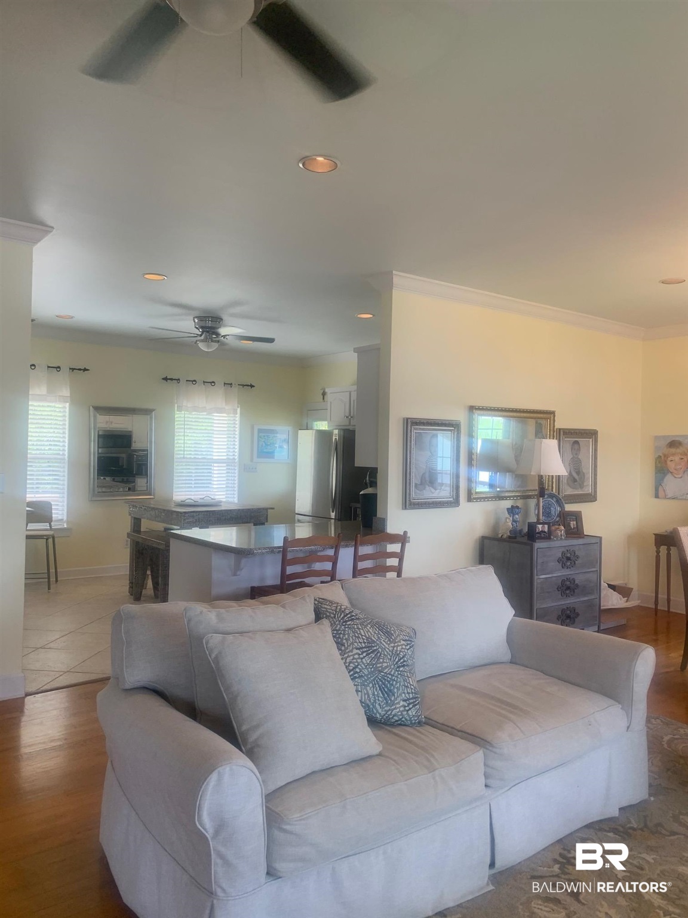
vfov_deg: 67.3
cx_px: 344
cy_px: 459
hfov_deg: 53.1
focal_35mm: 26
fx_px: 689
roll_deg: -1.2
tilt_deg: +0.4
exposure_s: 1/120
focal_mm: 4.25
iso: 80
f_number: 1.8
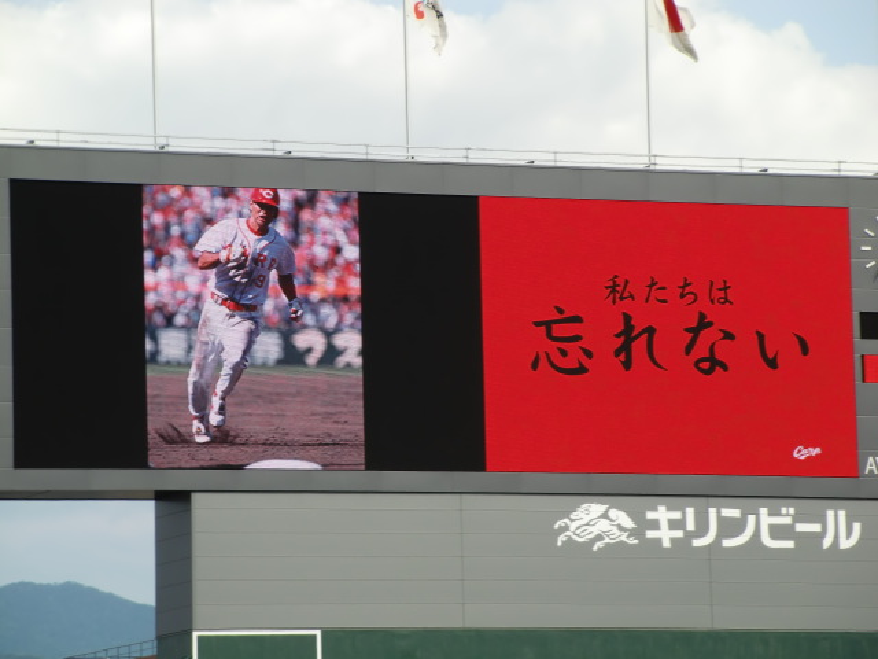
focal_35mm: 199
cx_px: 439
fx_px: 5047
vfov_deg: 7.5
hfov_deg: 9.9
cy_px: 330
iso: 64
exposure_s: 1/250
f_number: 5.2
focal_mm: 35.7
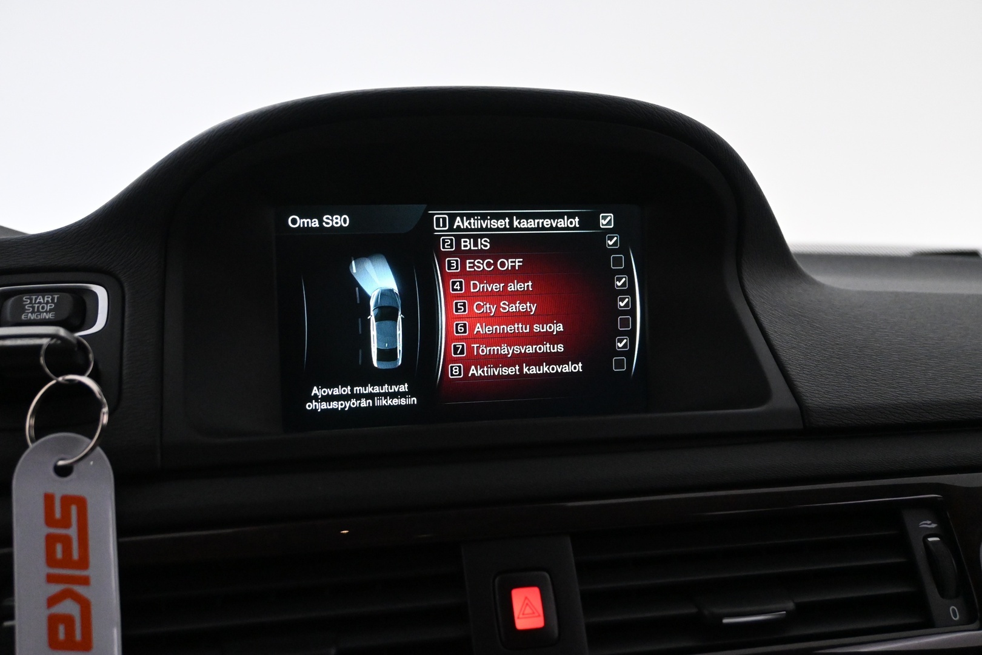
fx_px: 1023
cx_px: 491
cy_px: 328
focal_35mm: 38
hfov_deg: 51.3
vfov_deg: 35.5
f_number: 4.2
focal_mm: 25
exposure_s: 1/125
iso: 5000
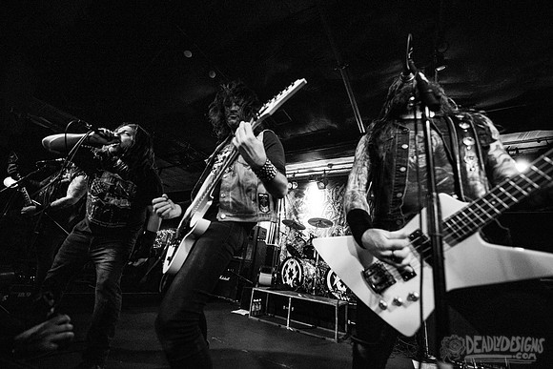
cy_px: 184
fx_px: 215
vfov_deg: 81.2
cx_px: 276
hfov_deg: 104.2
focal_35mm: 14
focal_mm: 14
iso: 3200
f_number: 3.2
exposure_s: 1/125
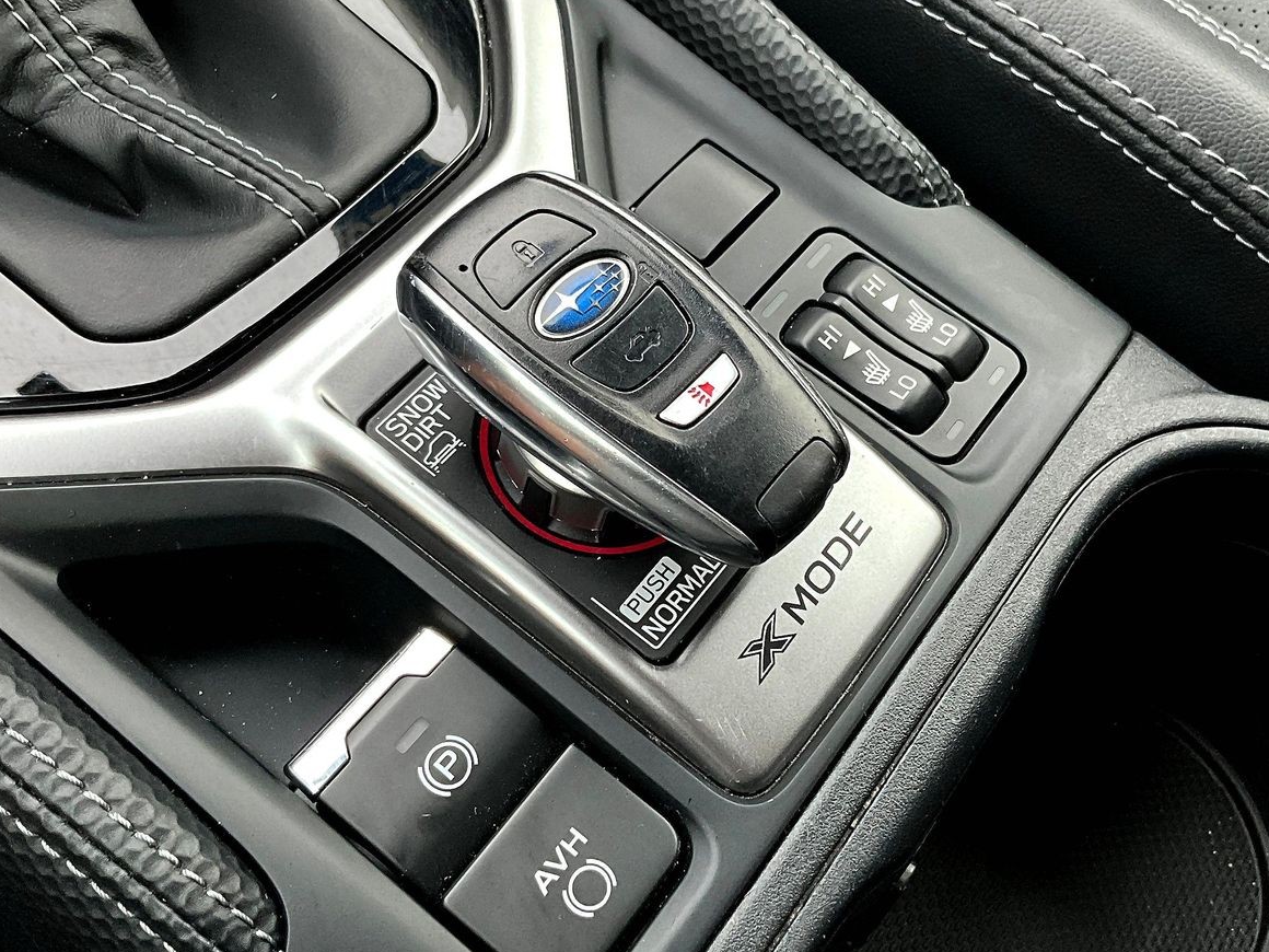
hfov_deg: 46.8
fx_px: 1466
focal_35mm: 40
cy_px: 372
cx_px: 661
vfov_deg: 35.8
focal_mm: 3
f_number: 1.8
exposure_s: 1/52
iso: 320
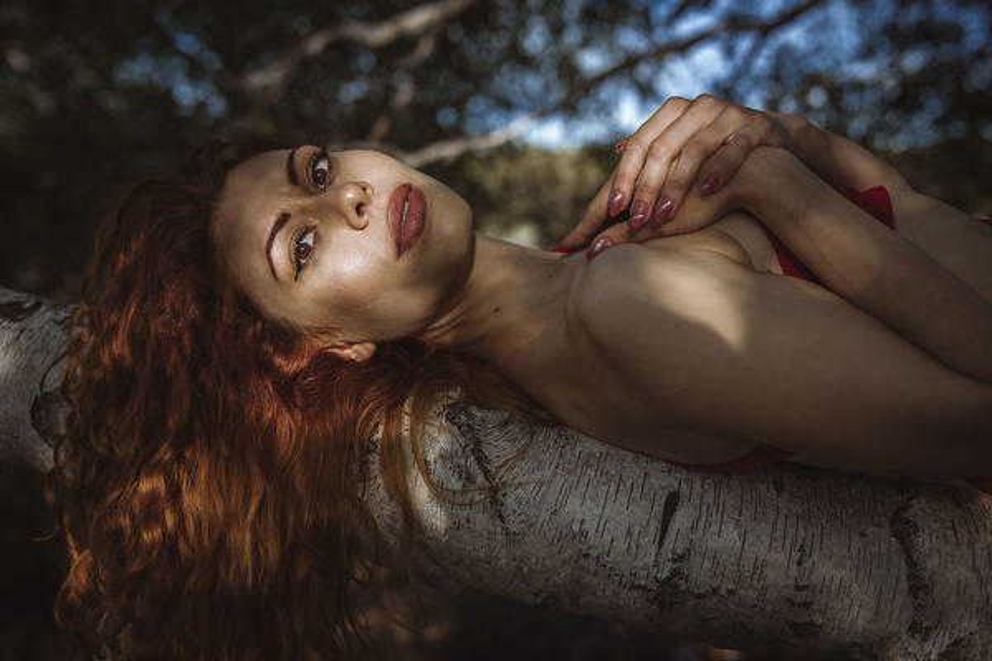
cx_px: 496
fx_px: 1102
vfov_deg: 33.4
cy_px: 330
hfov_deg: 48.5
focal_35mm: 40
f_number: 2.8
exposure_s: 1/400
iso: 100
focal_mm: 40
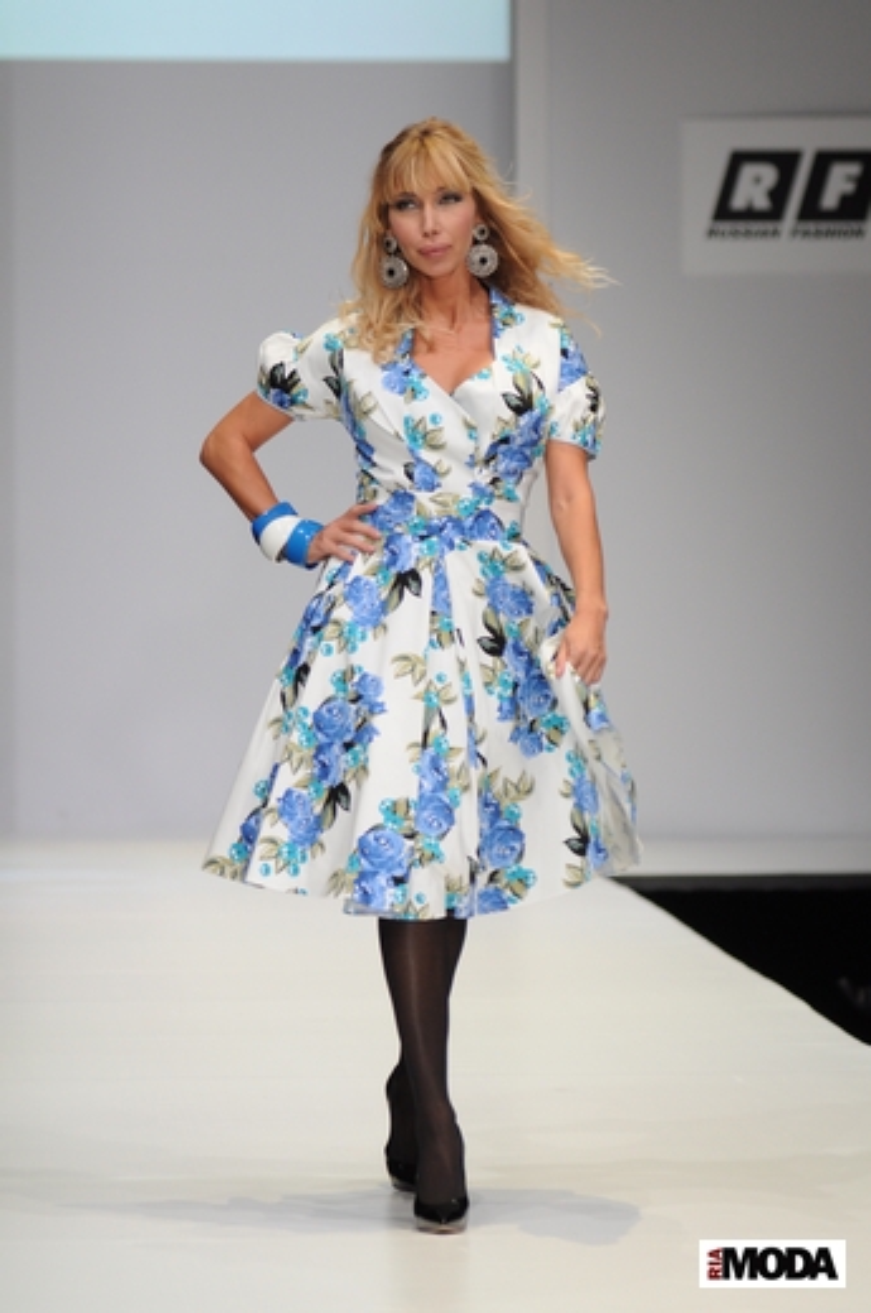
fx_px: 6827
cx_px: 436
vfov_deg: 11.0
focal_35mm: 188
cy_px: 656
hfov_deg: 7.3
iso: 640
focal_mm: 125
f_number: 3.5
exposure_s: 1/250
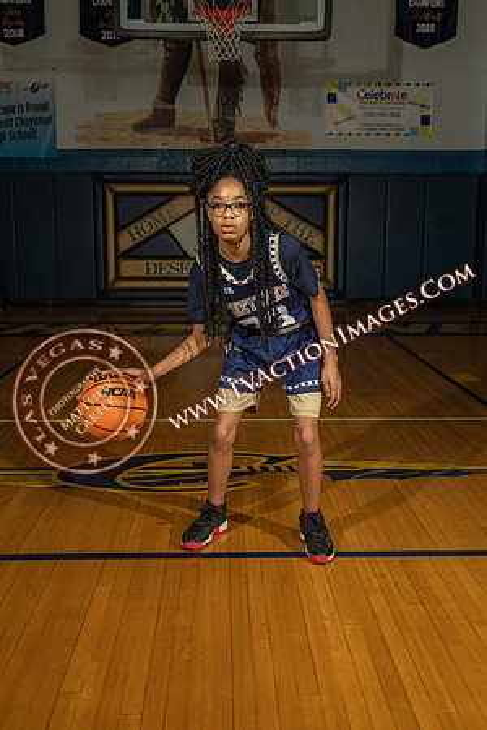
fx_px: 771
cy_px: 365
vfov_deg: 50.7
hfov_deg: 35.1
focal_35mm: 38
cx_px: 244
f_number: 7.1
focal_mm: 38
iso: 160
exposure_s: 1/200
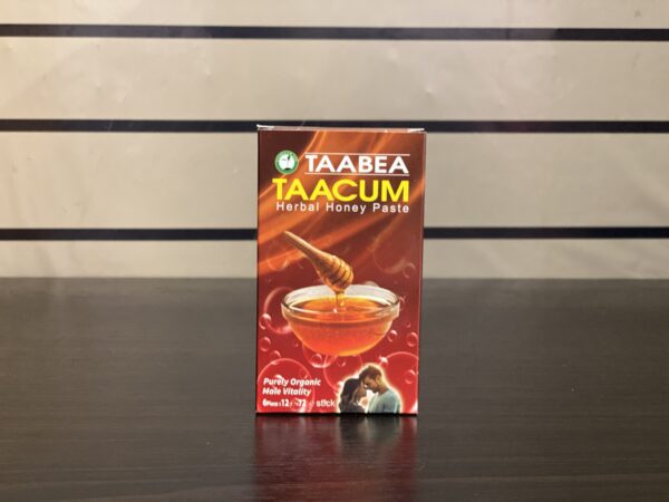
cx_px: 334
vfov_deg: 28.0
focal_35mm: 52
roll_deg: +1.3
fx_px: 1005
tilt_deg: -6.4
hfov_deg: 36.8
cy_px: 251
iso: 400
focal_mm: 6
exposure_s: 1/37
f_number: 2
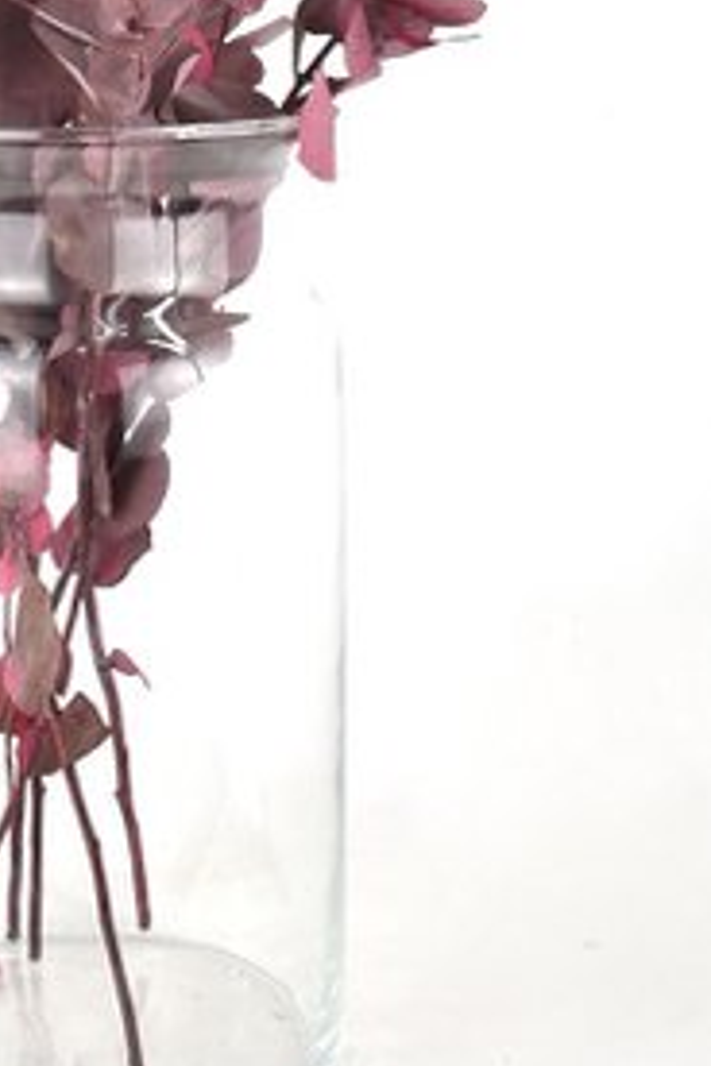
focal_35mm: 87
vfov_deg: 21.5
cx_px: 68
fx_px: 2577
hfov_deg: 15.5
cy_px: -251
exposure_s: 1/80
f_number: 4.5
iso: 100
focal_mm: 20
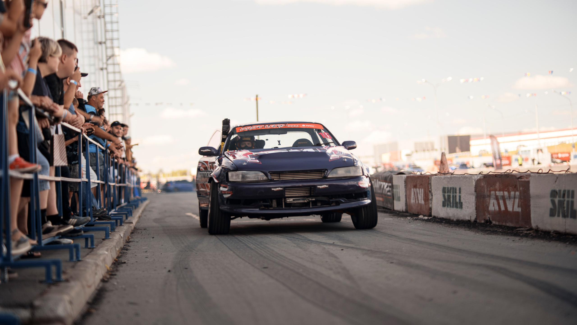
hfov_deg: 23.9
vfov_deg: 13.6
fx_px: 1362
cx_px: 288
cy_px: 162
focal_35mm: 89
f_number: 1.8
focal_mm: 85
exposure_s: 1/80
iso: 100
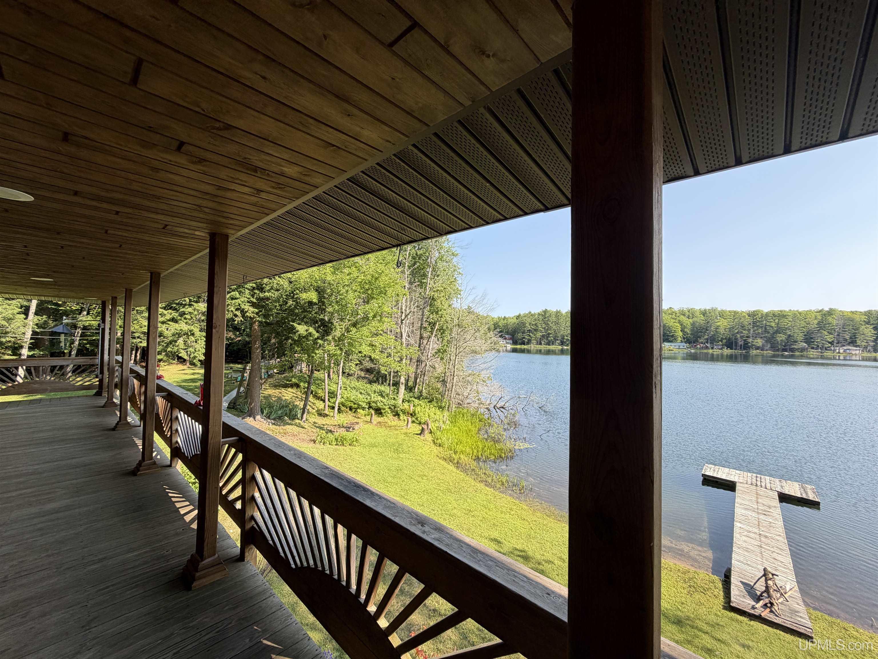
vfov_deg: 85.7
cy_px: 330
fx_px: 355
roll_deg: -0.9
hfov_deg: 102.1
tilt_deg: +1.5
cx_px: 439
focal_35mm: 14
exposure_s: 1/502
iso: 50
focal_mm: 2.22
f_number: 2.2
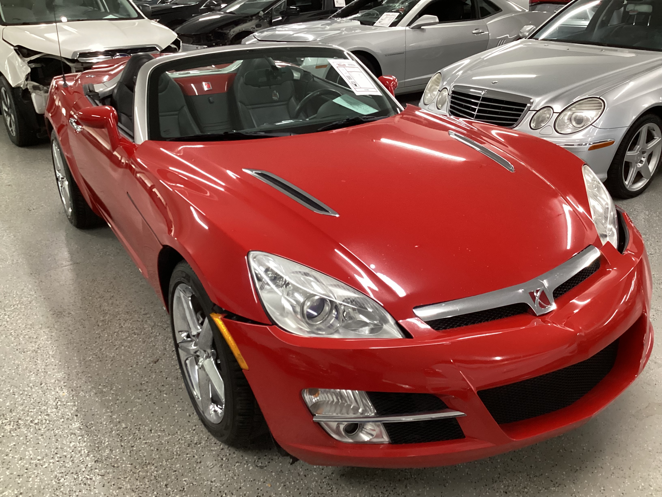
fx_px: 593
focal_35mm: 31
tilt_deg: -25.5
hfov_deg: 58.4
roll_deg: +0.0
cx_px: 331
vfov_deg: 45.4
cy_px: 248
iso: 320
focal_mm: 3.3
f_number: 2.4
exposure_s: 1/60
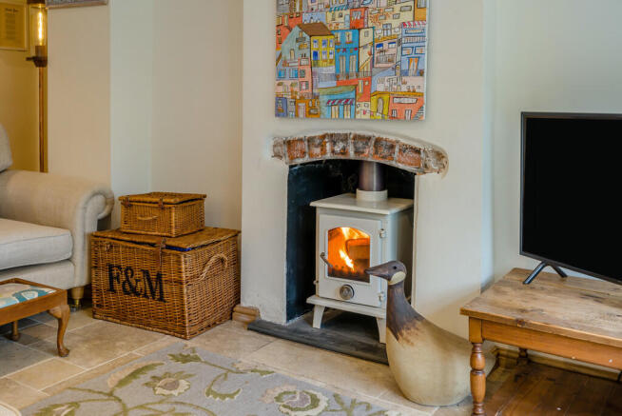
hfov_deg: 54.4
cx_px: 311
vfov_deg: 37.9
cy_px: 208
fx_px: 605
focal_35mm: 35
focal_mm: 35
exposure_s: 1/10
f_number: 8
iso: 100
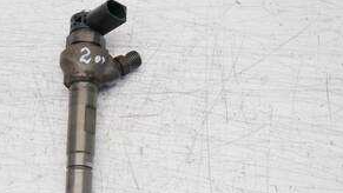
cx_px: 110
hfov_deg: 34.0
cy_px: 153
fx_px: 555
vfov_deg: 19.6
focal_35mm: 61
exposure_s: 1/125
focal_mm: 17
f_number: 4.5
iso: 200
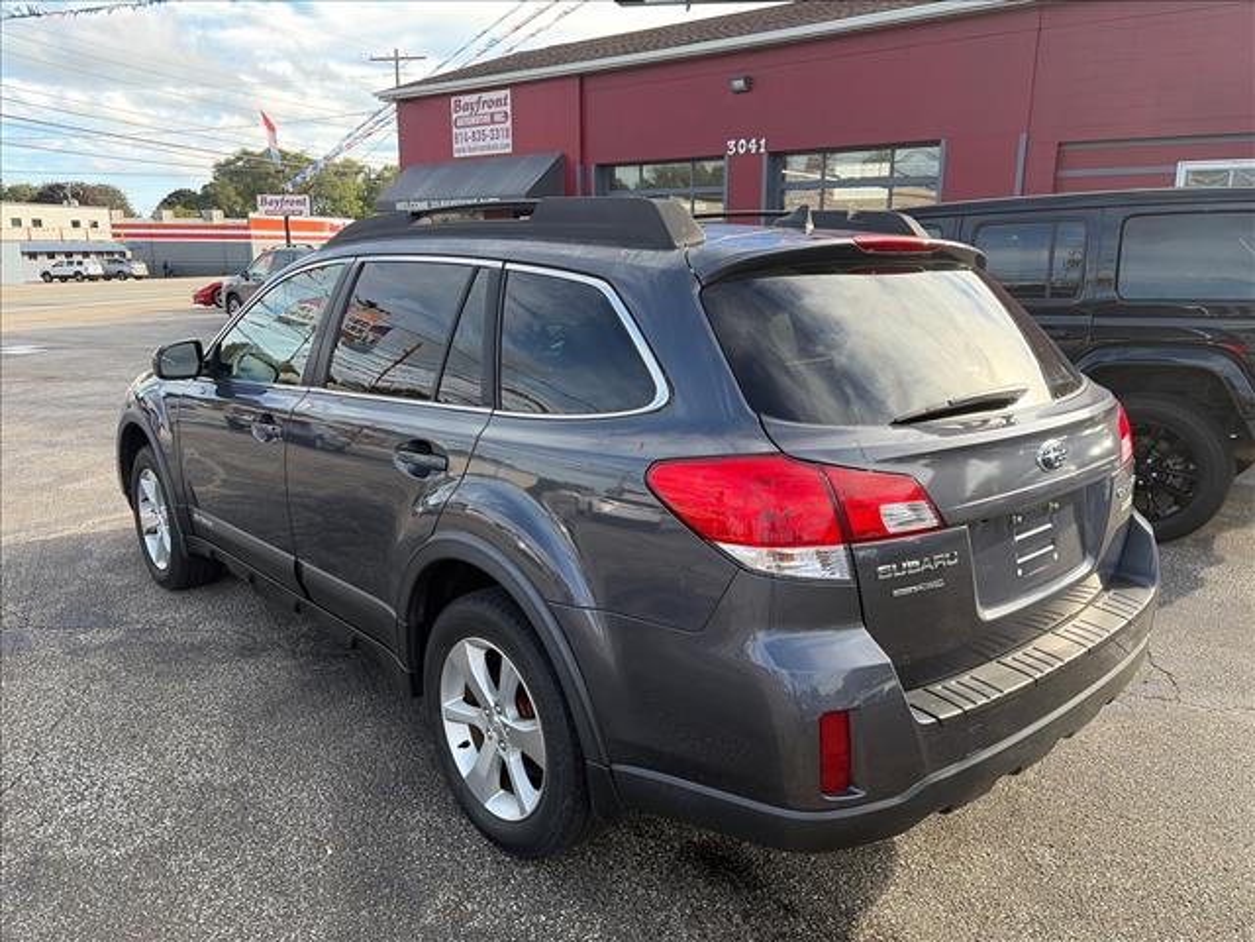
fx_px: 943
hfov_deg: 67.3
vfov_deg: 53.1
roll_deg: +1.6
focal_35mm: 26
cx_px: 628
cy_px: 471
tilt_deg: -12.6
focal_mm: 5.96
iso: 64
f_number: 1.6
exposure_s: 1/801
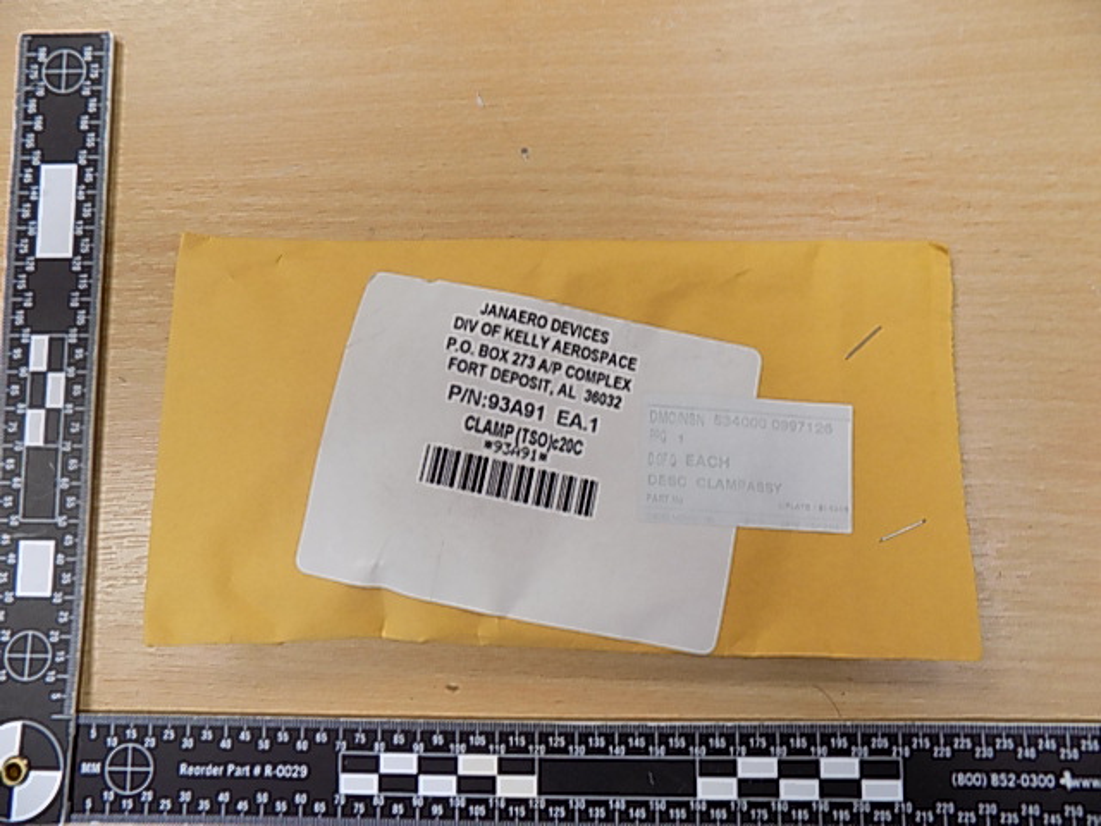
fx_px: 732
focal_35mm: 23
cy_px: 413
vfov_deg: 58.9
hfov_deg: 73.9
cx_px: 550
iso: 125
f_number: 3.1
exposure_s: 1/30
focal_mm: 4
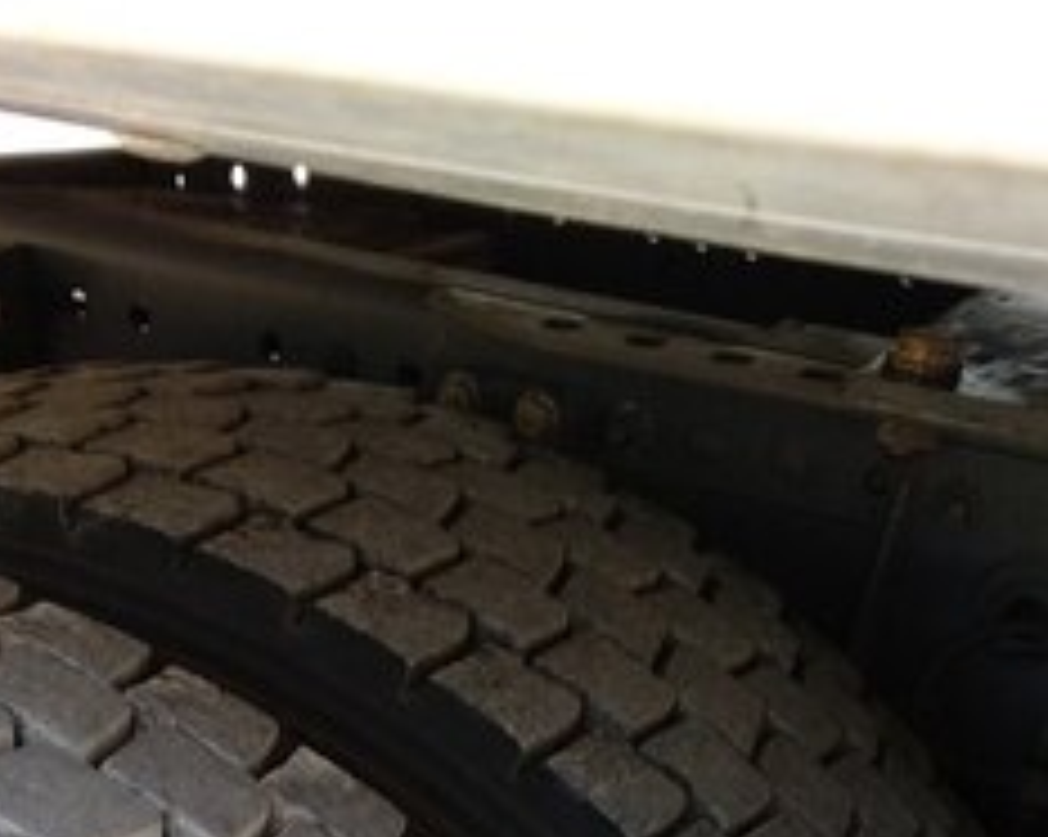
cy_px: 1071
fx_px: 1674
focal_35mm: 54
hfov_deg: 34.4
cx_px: 346
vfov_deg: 24.6
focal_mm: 3.81
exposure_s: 1/50
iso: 125
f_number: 2.2
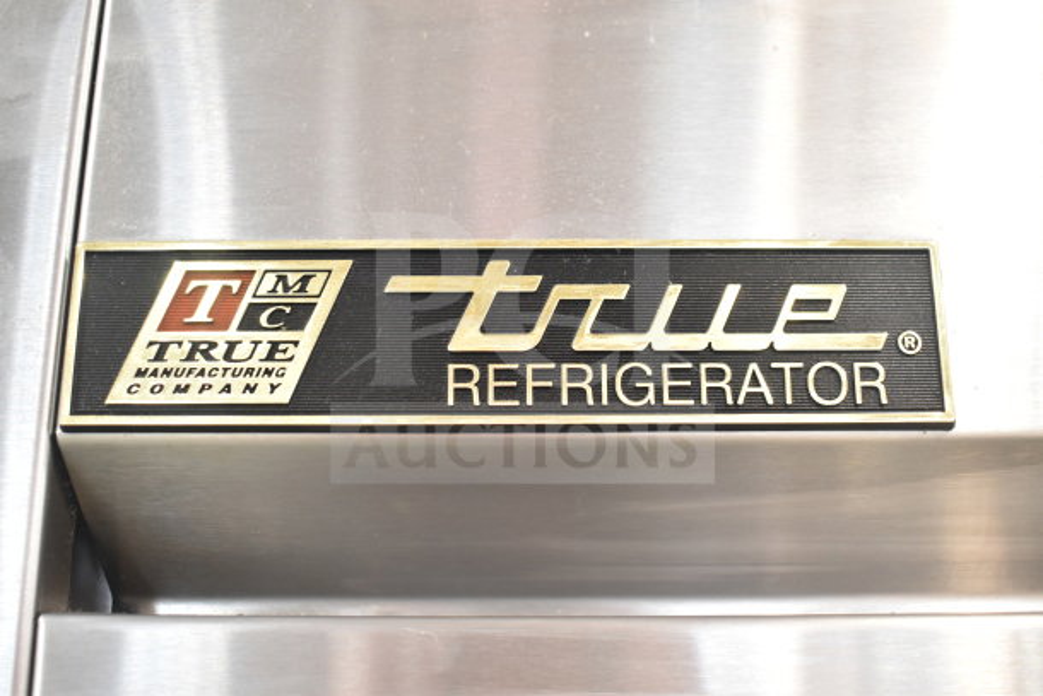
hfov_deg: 47.9
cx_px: 522
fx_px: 1174
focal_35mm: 40
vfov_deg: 33.0
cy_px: 348
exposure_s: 1/40
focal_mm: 27
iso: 1250
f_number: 4
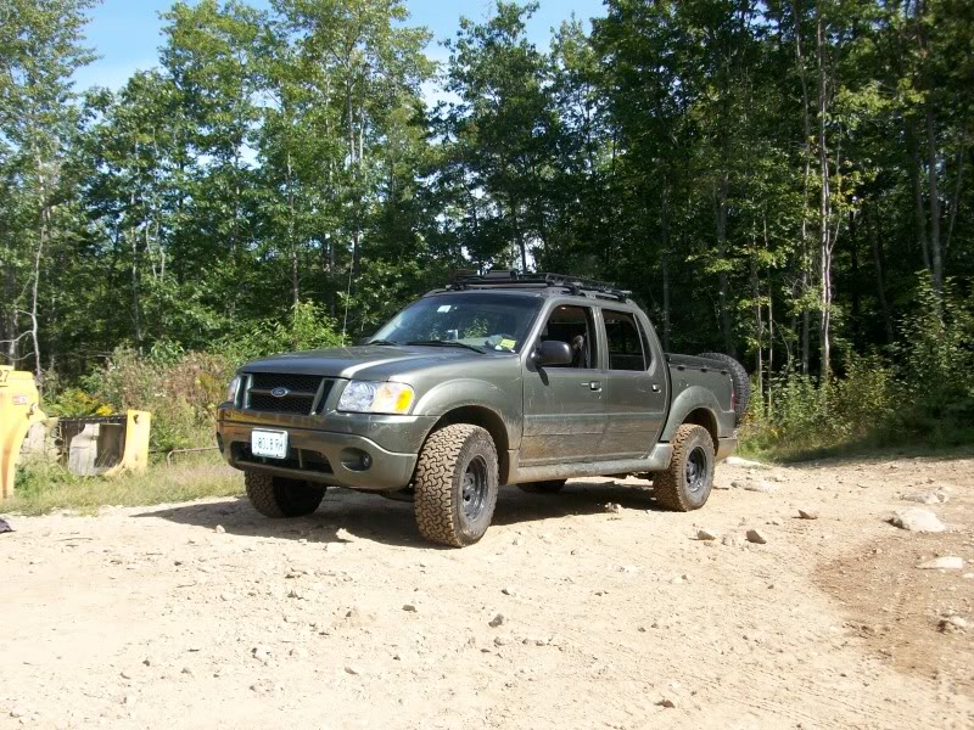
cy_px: 365
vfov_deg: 41.8
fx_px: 957
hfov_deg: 54.0
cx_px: 487
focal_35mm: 34
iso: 64
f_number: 2.8
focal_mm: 5.7
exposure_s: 1/552
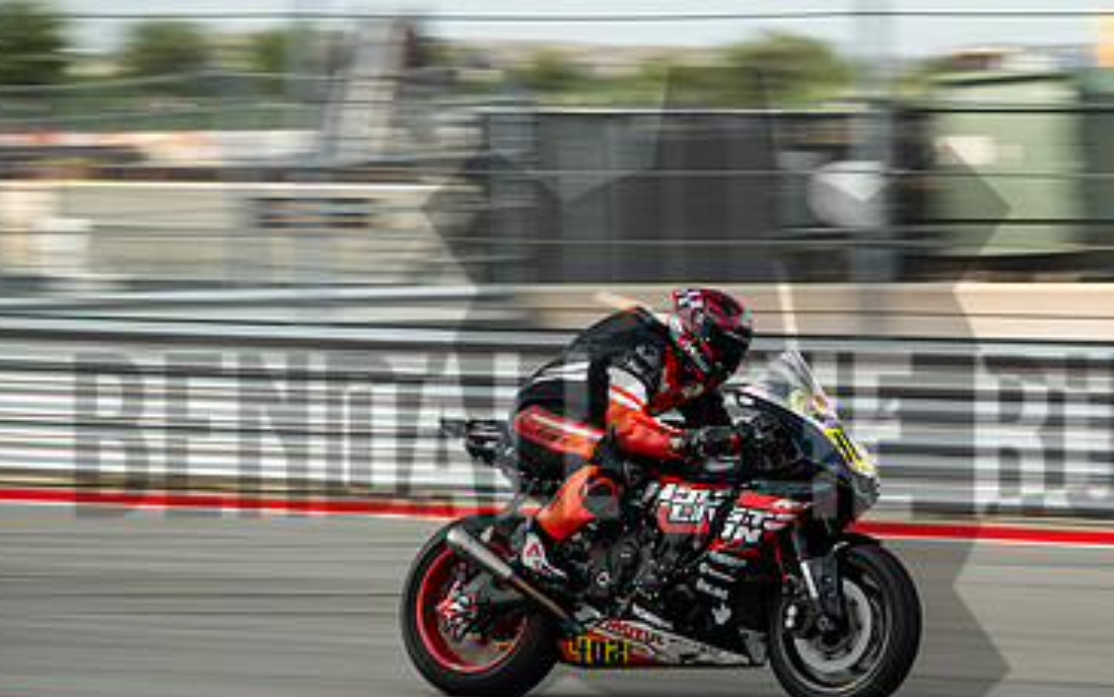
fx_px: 7349
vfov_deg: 5.4
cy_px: 440
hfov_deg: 8.7
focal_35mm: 242
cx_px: 715
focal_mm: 100
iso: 160
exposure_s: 1/200
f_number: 5
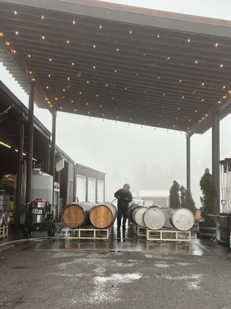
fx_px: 427
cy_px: 154
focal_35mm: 48
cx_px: 116
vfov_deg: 39.7
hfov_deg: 30.3
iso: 64
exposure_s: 1/395
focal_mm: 6.9
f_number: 1.8
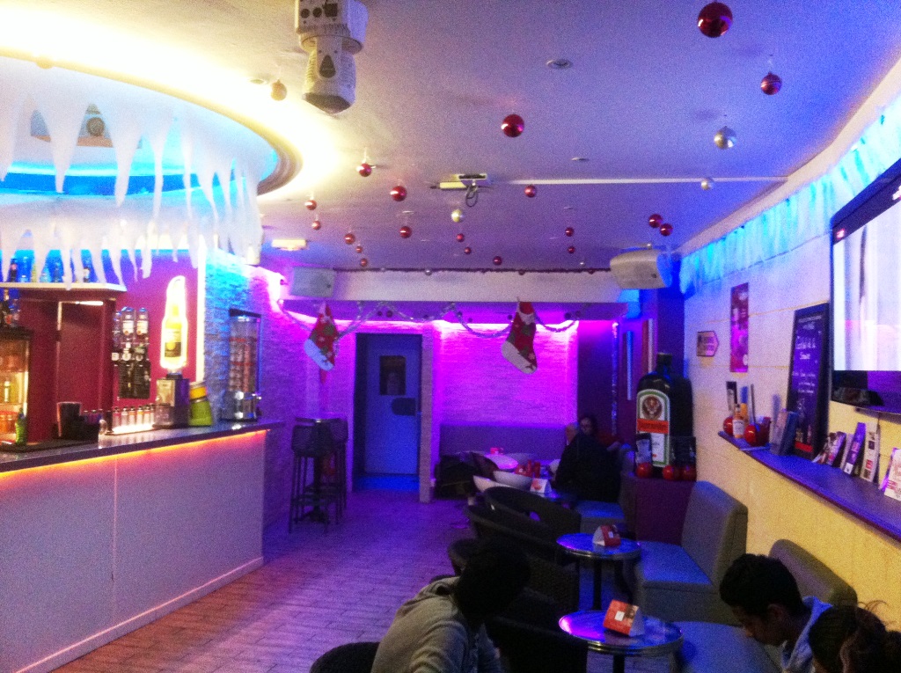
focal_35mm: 35
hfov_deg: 52.7
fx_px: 910
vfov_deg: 40.6
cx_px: 450
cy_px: 336
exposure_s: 1/17
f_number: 2.8
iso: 640
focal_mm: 3.85
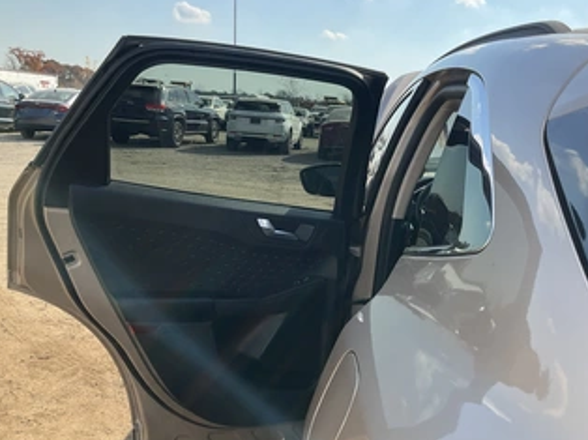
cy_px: 240
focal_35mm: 37
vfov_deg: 38.6
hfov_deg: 49.9
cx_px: 345
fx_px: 628
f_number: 1.8
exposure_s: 1/883
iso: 25
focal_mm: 3
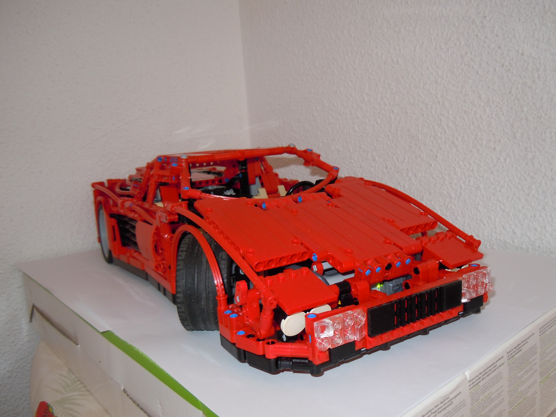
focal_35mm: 30
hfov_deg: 60.0
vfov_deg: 46.8
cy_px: 208
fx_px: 482
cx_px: 278
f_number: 3.5
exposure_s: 1/30
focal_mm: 5.4
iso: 160
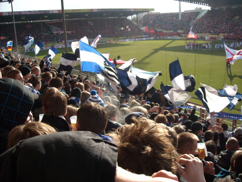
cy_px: 91
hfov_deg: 52.6
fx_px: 245
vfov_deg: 40.7
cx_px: 121
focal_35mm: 35
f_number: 2.8
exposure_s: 1/402
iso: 64
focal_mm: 5.7
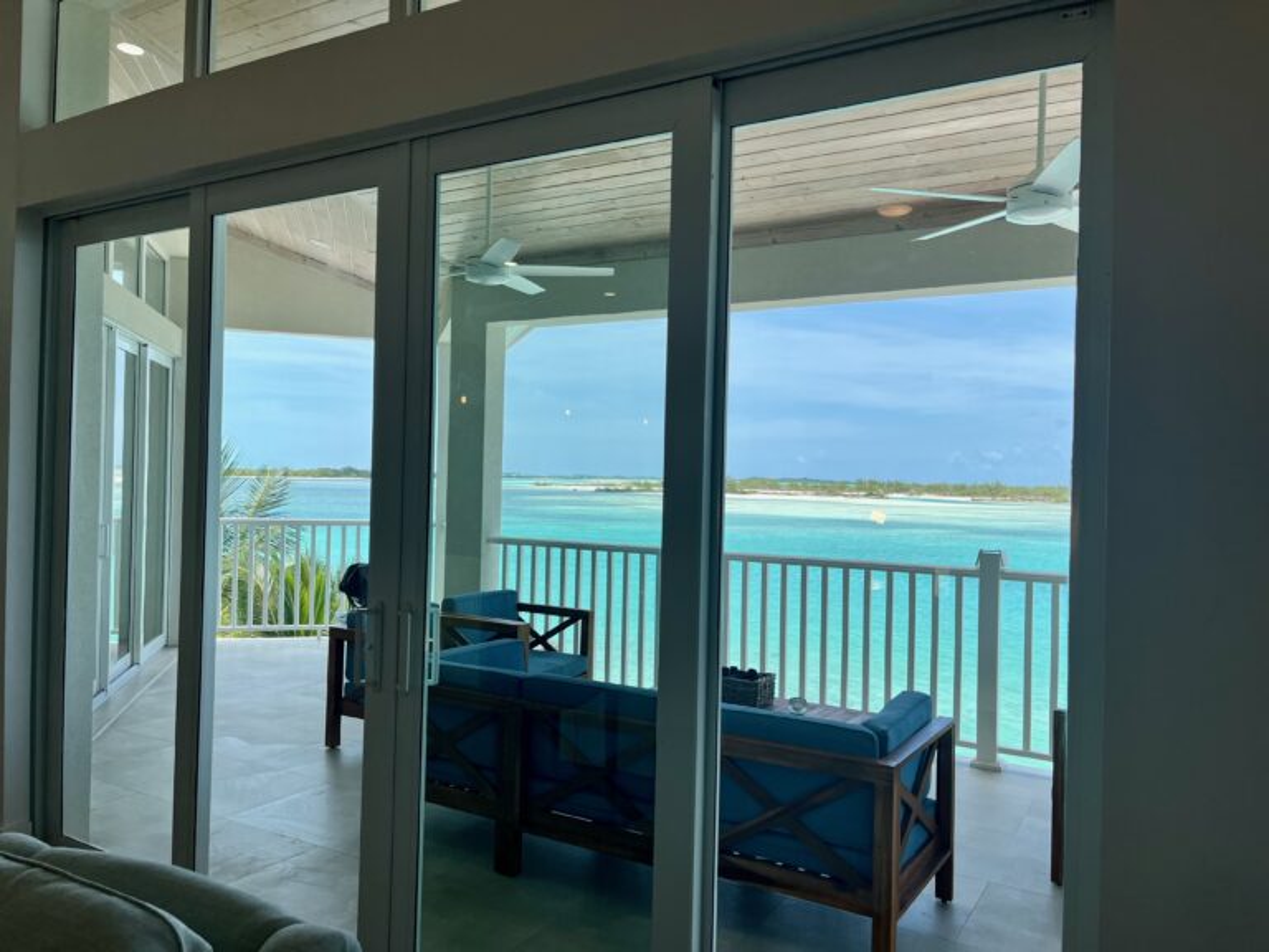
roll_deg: -1.1
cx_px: 634
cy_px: 476
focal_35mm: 26
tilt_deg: -0.2
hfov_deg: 67.3
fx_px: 953
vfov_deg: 53.1
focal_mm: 5.1
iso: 50
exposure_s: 1/2101
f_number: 1.6
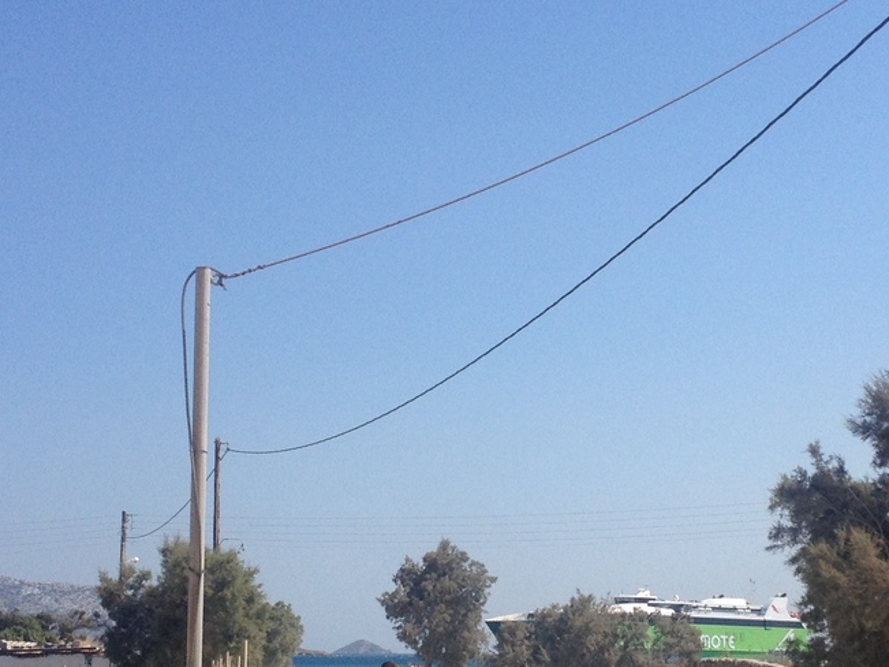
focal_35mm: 86
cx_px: 520
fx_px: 2208
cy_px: 508
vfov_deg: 17.1
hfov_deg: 22.7
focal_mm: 4.28
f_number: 2.4
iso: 50
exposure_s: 1/2907
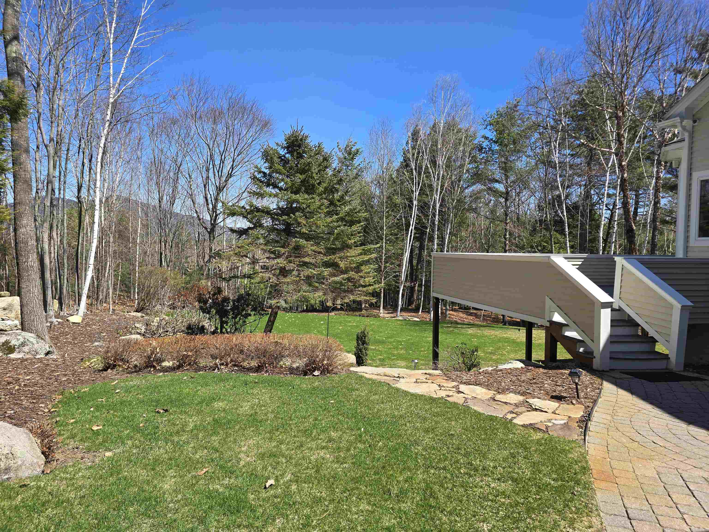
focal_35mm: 23
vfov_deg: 58.9
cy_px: 266
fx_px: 471
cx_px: 354
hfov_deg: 73.9
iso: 12
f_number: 1.7
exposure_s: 1/604
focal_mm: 6.3
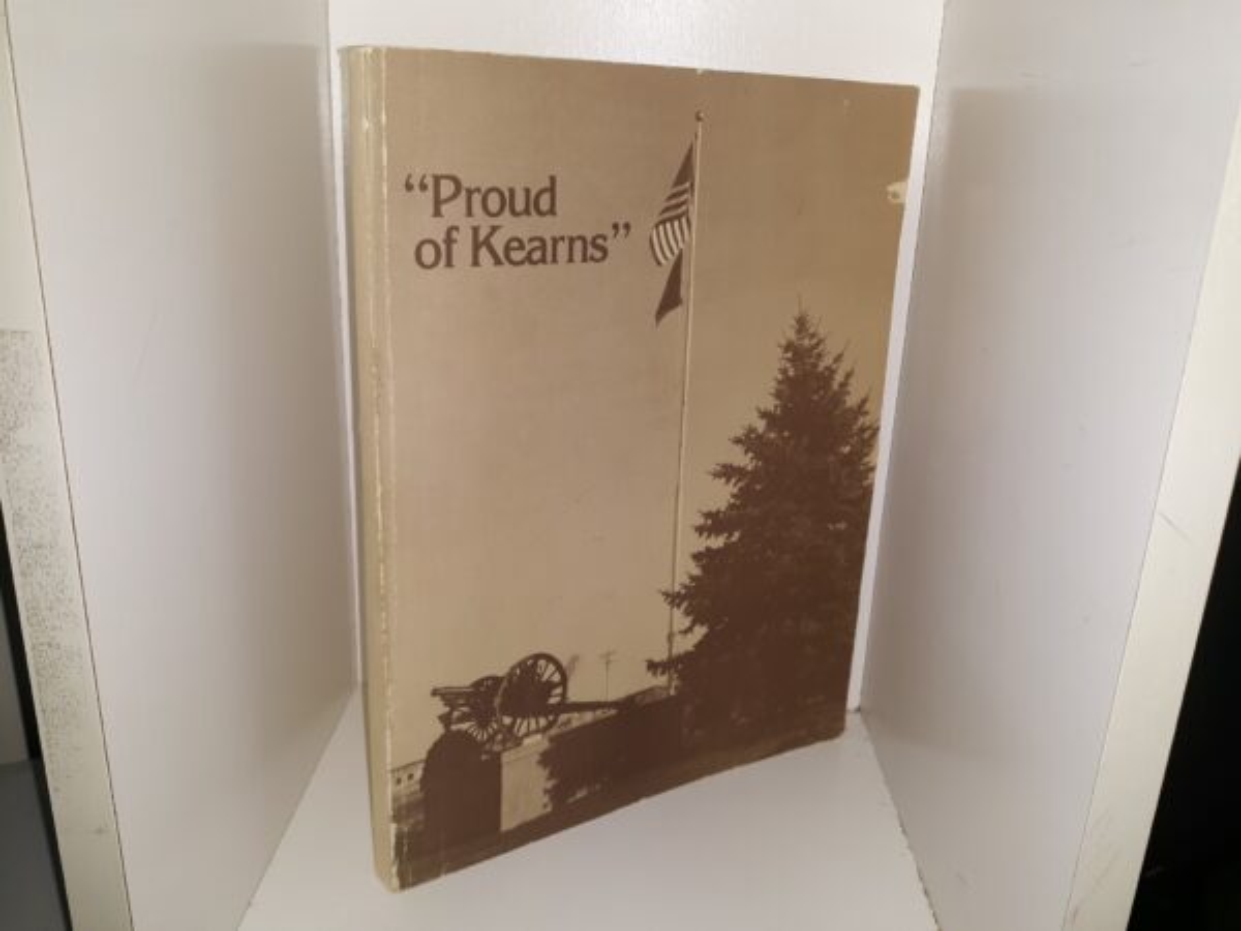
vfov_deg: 49.7
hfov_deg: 63.4
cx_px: 620
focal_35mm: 28
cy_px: 466
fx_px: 1004
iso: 50
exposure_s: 1/120
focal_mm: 3.7
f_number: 1.7
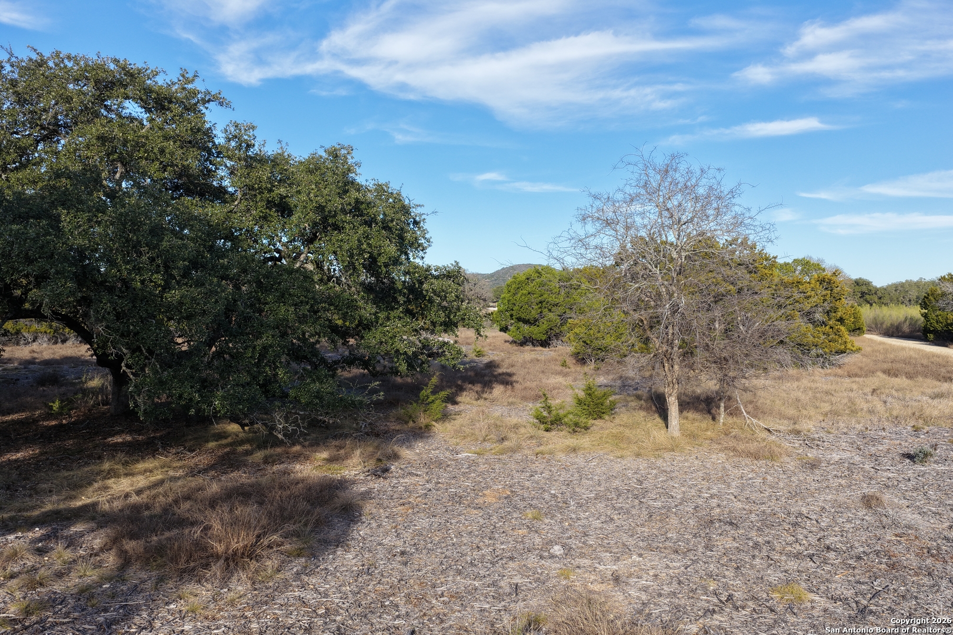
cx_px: 476
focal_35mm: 28
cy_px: 318
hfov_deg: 65.5
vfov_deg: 46.4
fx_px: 741
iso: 250
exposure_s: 1/1250
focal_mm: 14.45
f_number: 2.8
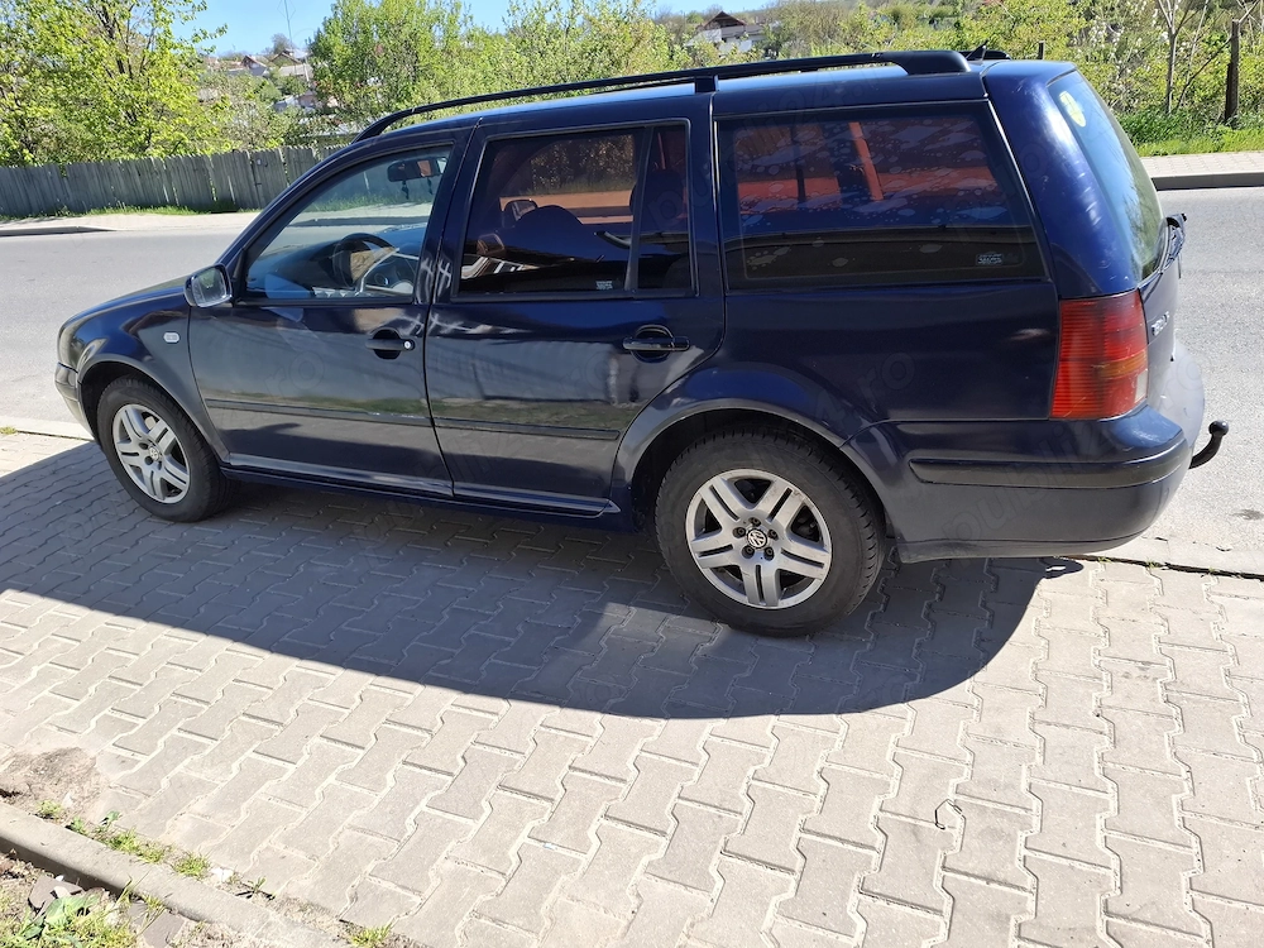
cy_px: 474
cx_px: 632
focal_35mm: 23
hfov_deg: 73.9
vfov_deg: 58.9
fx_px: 840
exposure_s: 1/654
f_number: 1.8
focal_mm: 5.54
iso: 50
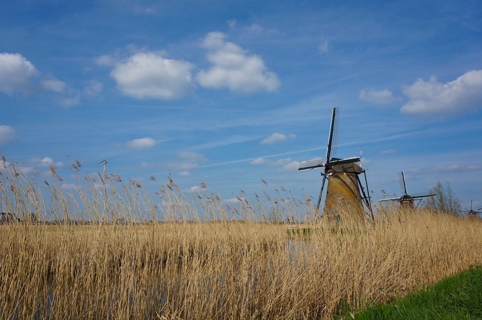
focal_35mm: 28
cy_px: 160
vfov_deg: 45.6
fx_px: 381
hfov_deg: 64.6
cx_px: 241
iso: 100
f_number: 8
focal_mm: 19
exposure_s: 1/500
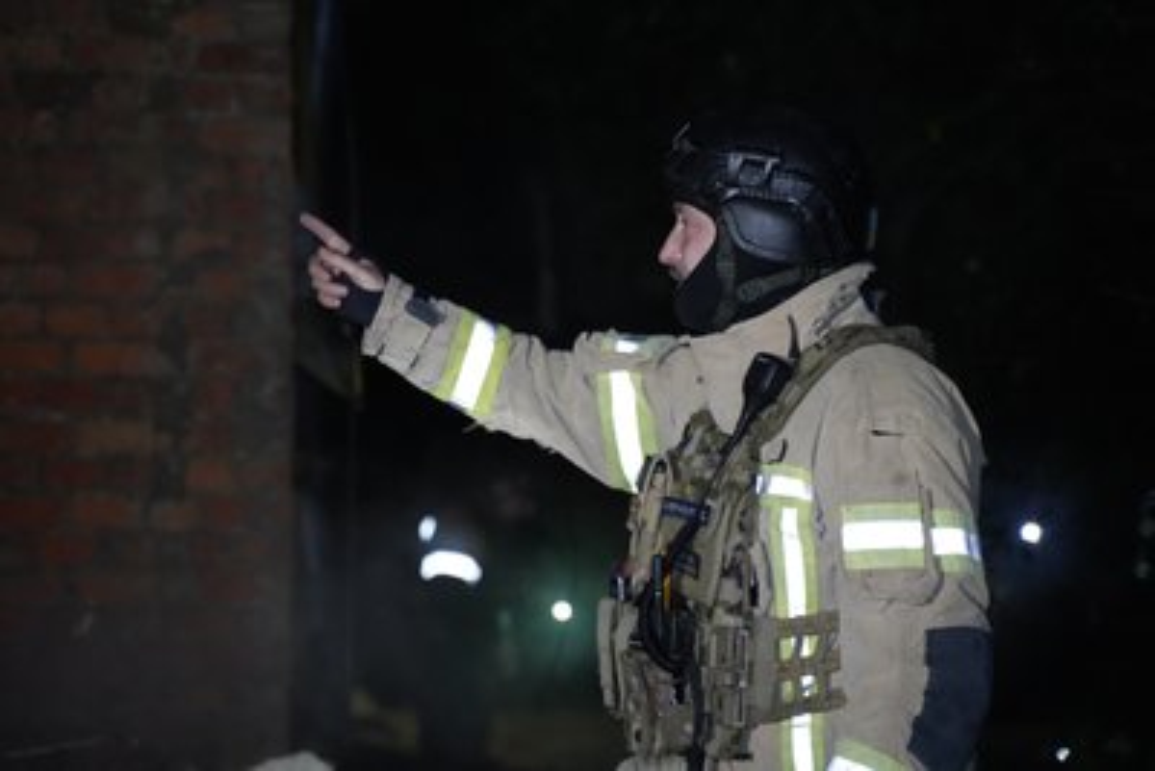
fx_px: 2407
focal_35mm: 75
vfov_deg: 18.2
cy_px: 386
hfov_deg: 27.0
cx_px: 578
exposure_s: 1/160
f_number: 2.8
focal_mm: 75
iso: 12800
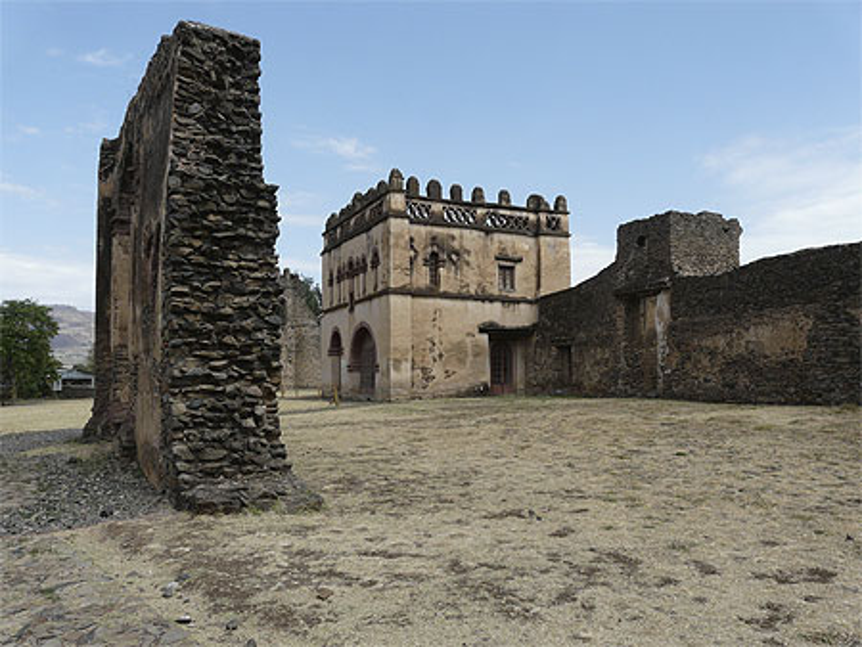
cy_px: 324
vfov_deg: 49.8
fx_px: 698
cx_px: 431
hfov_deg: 63.4
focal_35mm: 28
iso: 100
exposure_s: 1/400
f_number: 5.6
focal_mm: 4.6
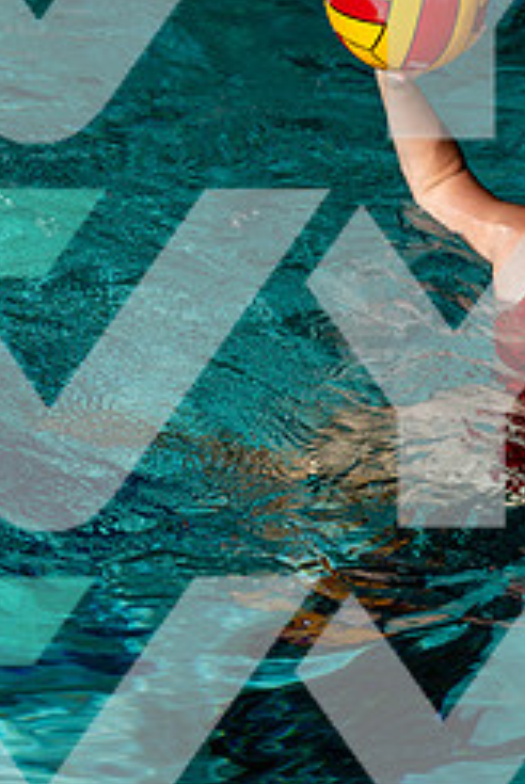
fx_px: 3250
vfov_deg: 13.8
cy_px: 360
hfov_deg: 9.1
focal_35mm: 149
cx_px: 586
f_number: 4
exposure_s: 1/250
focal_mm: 63
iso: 100
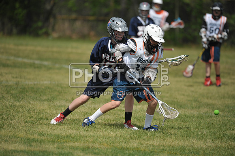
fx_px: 2283
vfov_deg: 3.9
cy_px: 78
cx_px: 118
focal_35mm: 350
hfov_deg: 5.9
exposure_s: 1/6400
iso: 640
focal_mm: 350
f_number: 4
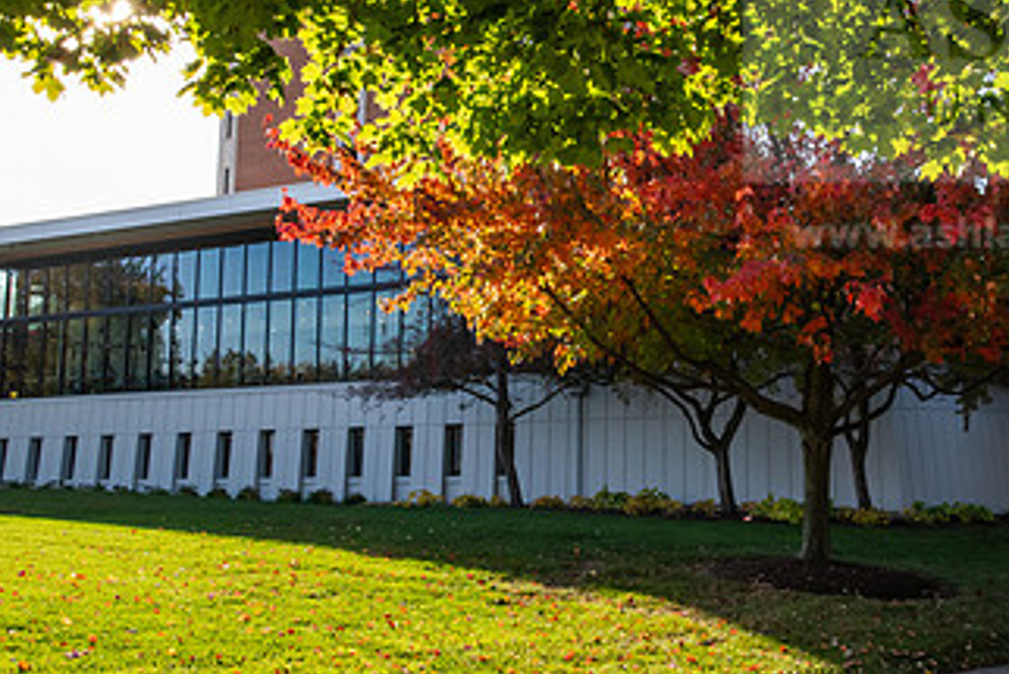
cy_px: 299
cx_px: 649
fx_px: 1009
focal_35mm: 36
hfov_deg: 52.4
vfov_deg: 36.9
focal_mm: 20
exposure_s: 1/125
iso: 800
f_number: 18
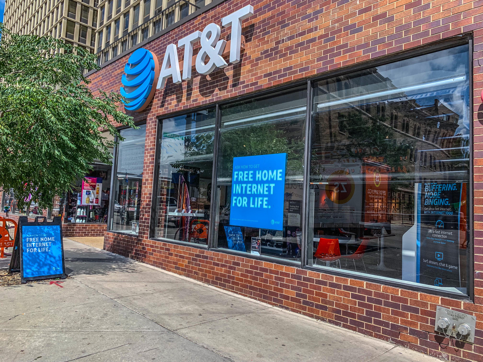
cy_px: 181
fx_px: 363
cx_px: 242
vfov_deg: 53.1
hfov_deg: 67.3
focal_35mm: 26
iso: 25
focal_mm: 4.25
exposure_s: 1/1845
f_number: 1.8
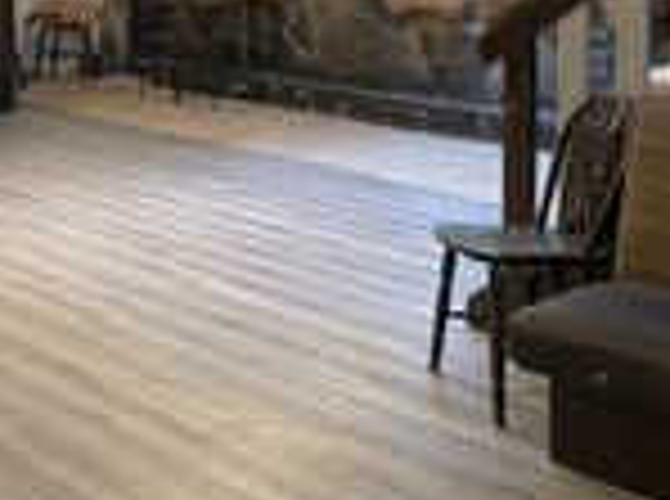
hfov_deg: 26.6
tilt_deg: -5.3
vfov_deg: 20.3
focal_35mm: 70
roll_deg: +0.8
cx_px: 31
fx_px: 1352
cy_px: 9
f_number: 1.6
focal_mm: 4.2
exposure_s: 1/50
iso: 125
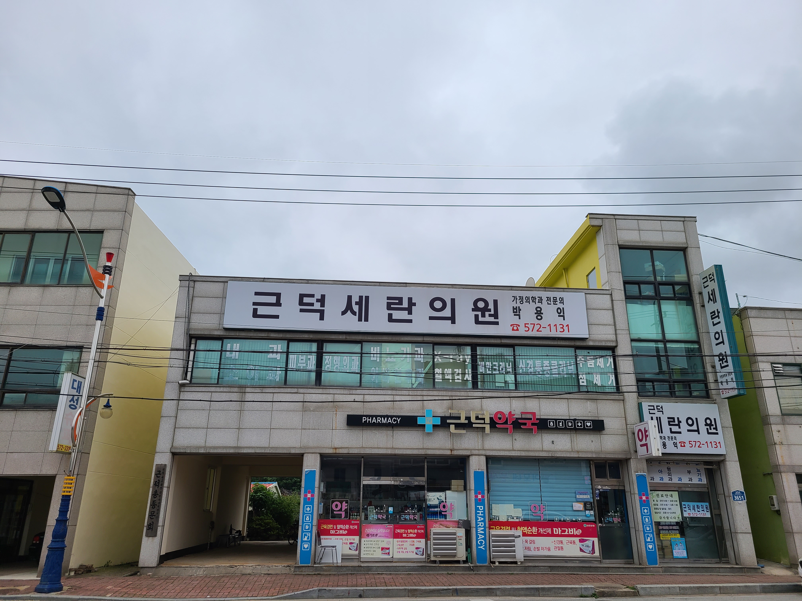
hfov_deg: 67.3
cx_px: 401
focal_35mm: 26
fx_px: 602
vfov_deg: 53.1
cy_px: 300
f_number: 1.8
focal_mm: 5.4
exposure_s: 1/712
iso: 40
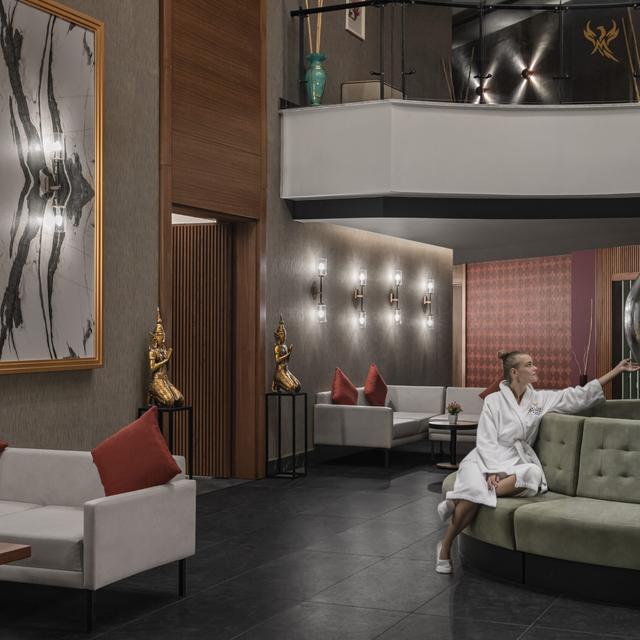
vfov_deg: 32.2
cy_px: 319
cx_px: 376
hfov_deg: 32.1
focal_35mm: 53
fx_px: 1109
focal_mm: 41
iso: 1000
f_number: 5.6
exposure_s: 1/25
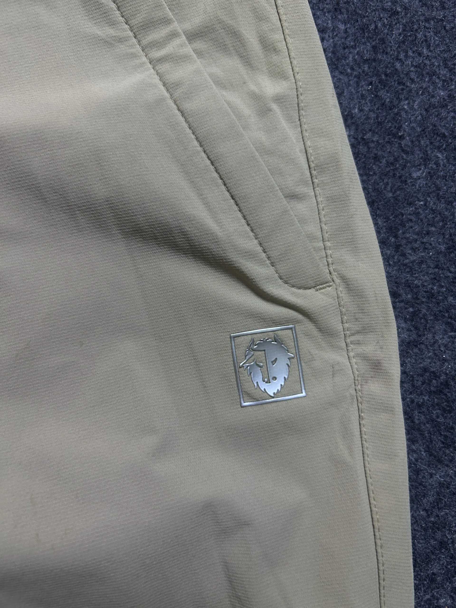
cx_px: 228
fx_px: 457
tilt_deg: -50.4
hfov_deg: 53.1
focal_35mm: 26
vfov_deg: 67.3
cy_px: 304
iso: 100
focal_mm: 5.7
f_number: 1.5
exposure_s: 1/50
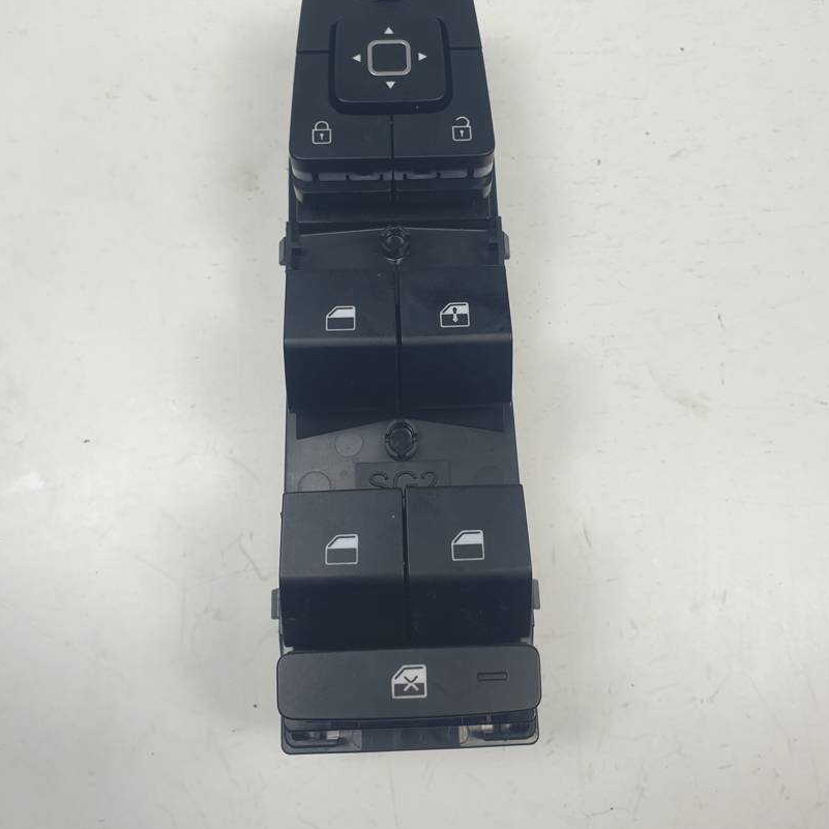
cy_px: 342
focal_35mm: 31
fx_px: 840
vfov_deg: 52.3
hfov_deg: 52.5
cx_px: 416
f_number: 2.4
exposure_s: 1/218
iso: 50
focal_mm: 4.3
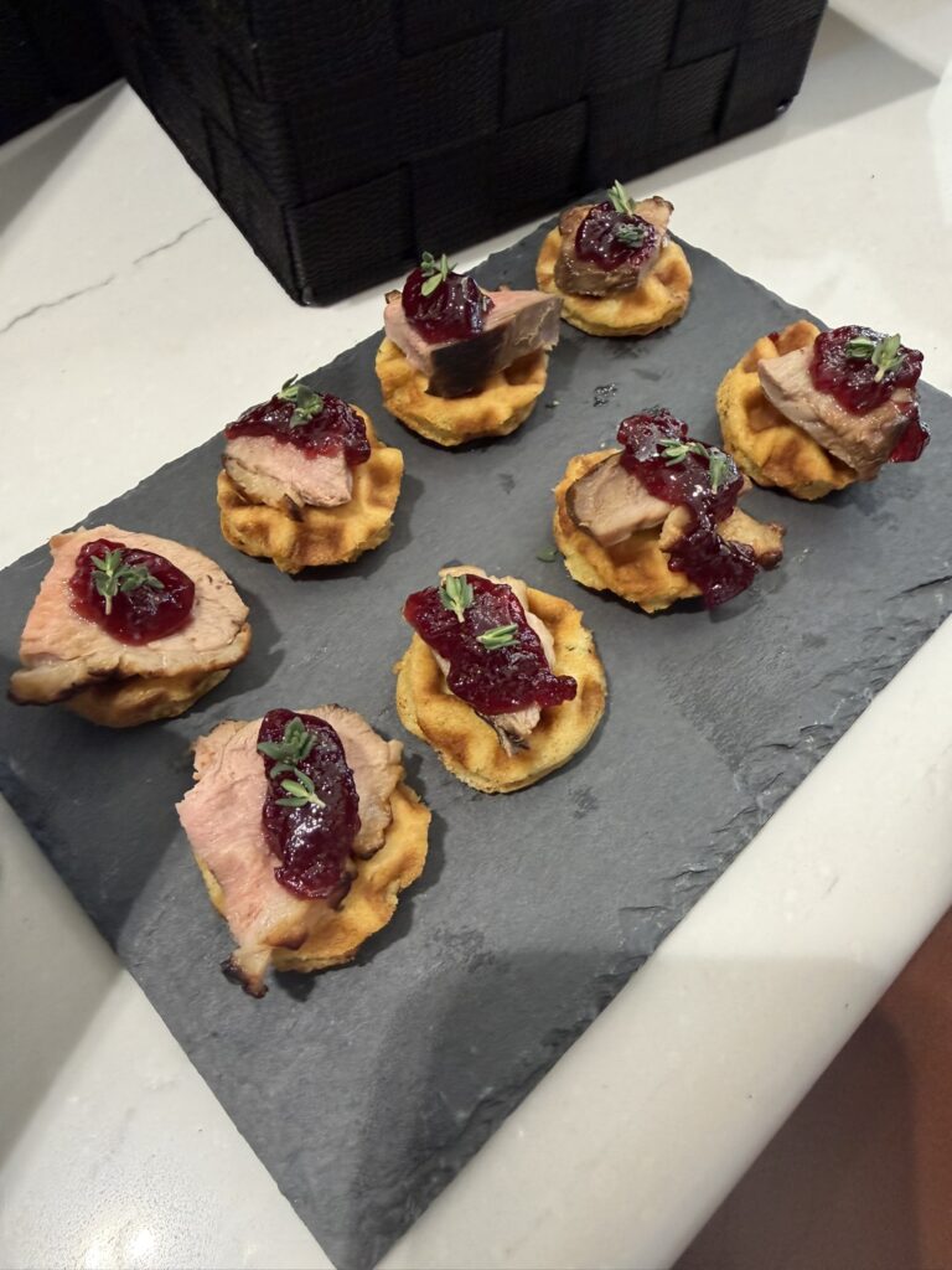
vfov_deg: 71.6
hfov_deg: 56.8
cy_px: 635
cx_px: 476
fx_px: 880
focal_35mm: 24
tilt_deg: -57.0
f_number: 2.2
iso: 320
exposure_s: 1/120
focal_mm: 2.22
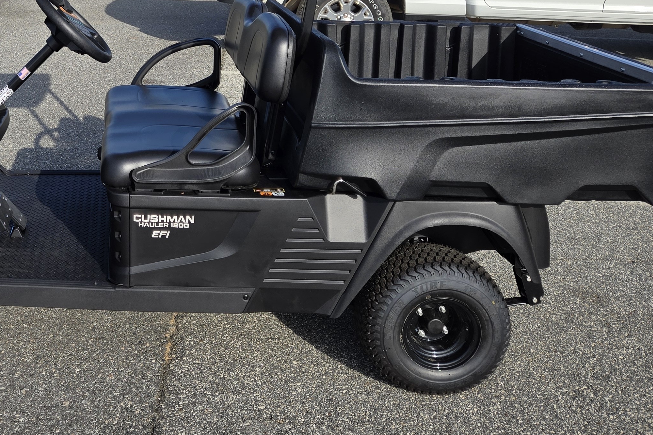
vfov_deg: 27.3
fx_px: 852
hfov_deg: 40.1
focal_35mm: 47
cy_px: 20
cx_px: 127
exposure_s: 1/1636
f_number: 1.8
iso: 25
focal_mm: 5.4
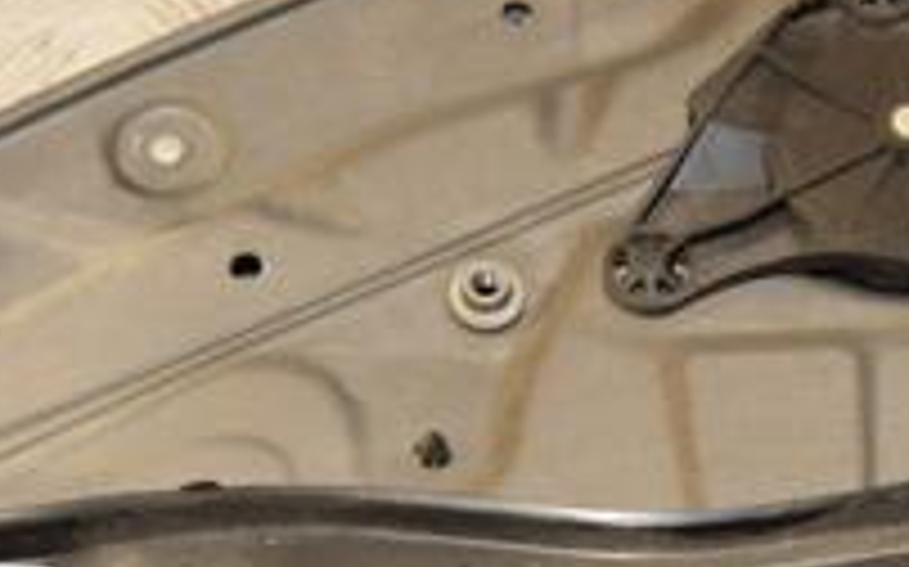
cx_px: 558
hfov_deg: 16.4
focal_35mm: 127
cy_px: 544
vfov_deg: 10.2
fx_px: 3144
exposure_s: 1/200
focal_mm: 28
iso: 800
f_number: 6.3
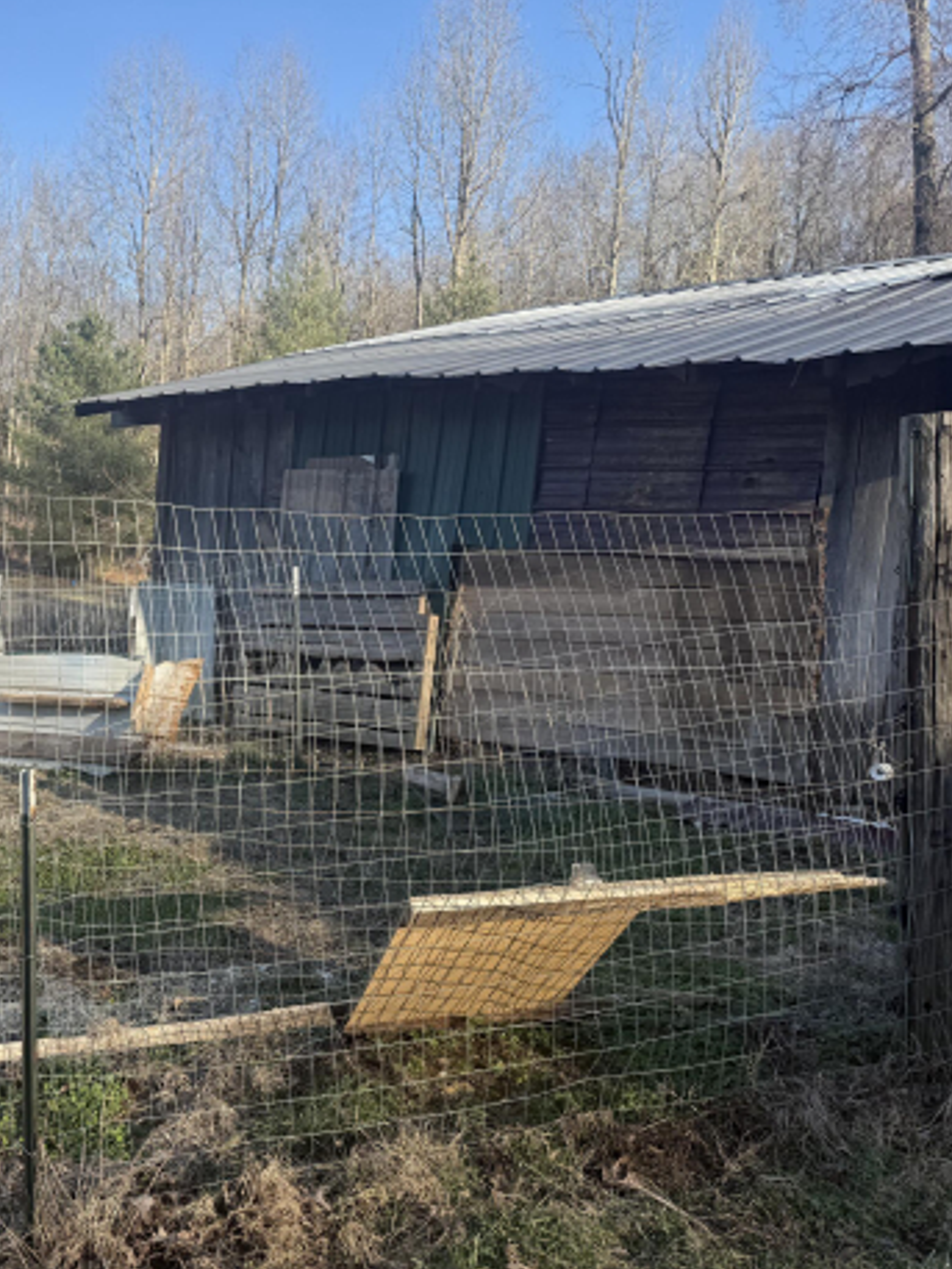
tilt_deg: -6.8
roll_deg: -2.2
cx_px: 35
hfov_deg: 37.1
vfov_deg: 52.6
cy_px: 683
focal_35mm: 35
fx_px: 1283
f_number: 1.78
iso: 80
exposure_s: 1/1585
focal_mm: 6.76
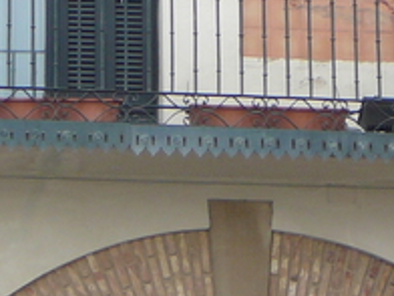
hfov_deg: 7.3
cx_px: 10
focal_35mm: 272
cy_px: -20
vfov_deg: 5.4
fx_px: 3096
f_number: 3.7
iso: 80
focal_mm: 10.5
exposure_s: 1/320
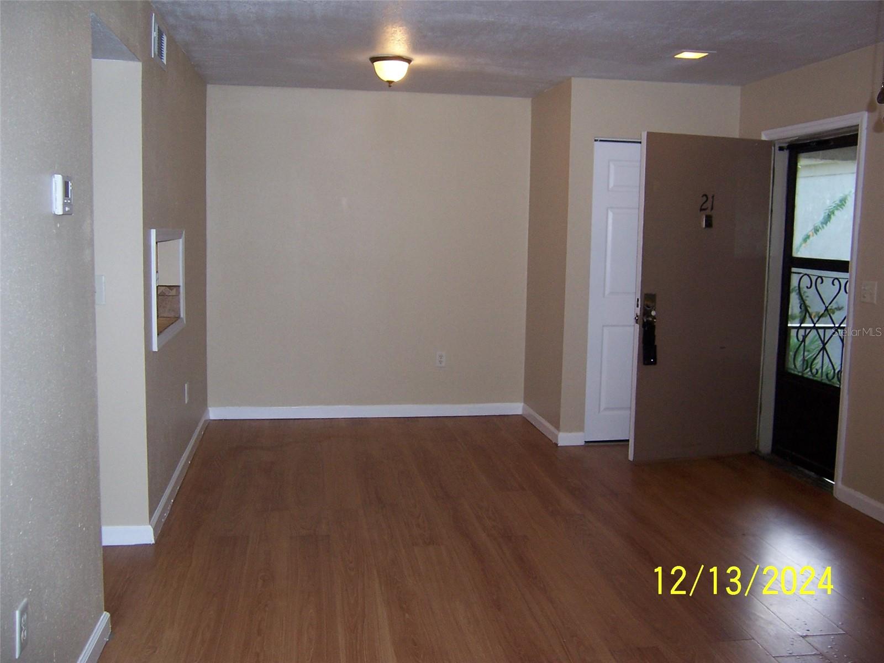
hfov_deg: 55.4
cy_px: 332
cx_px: 442
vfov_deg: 42.9
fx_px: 843
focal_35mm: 33
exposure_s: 1/60
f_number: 2.8
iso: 140
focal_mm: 5.5
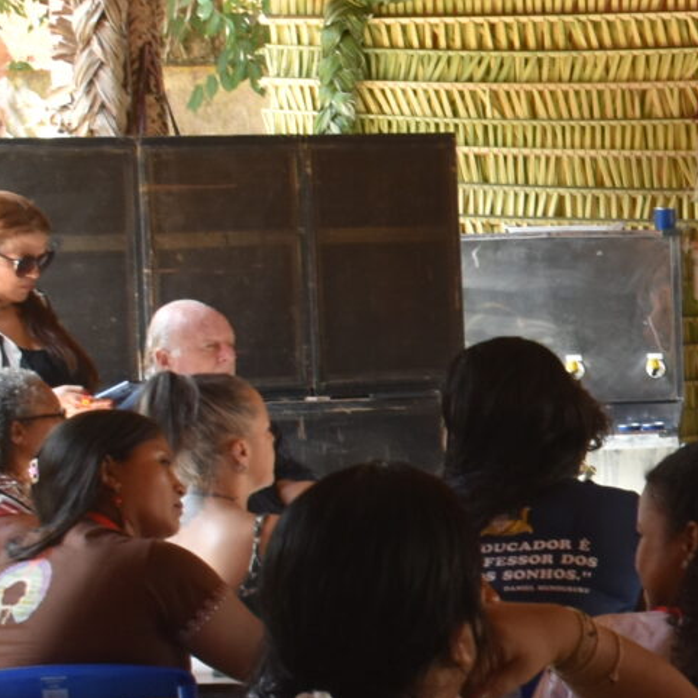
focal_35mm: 122
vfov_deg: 14.3
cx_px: 1292
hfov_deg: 12.9
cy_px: 331
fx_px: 2783
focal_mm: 18
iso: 400
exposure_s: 1/125
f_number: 5.6
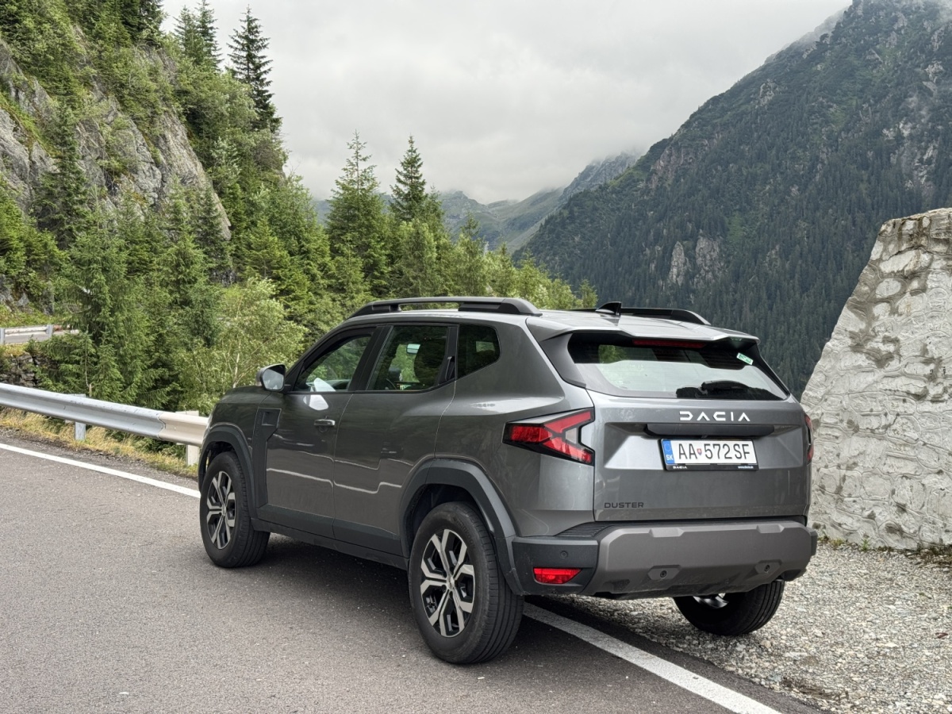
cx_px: 476
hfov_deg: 39.7
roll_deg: +1.4
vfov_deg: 30.3
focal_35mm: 48
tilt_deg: +1.9
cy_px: 357
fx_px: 1320
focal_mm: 6.76
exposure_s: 1/194
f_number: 1.78
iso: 64
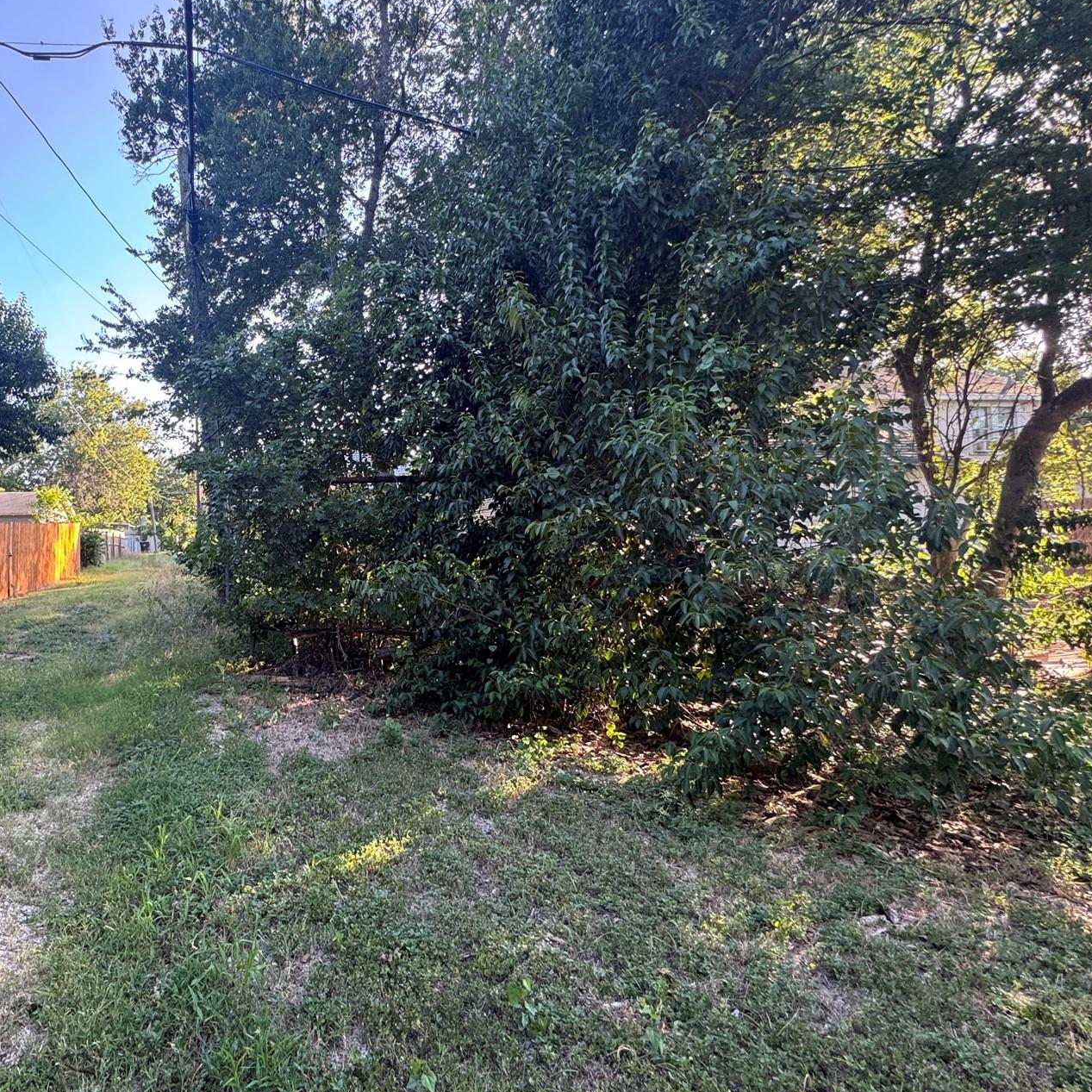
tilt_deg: +2.5
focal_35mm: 20
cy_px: 532
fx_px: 714
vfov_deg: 74.8
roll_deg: +0.8
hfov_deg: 69.4
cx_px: 261
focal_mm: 2.22
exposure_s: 1/99
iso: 64
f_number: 2.2
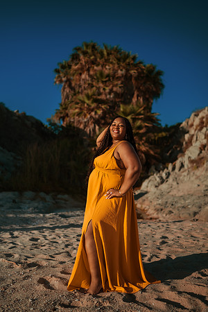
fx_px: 303
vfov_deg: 54.4
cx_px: 104
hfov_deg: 37.9
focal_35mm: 35
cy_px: 156
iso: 100
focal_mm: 35
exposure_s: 1/4000
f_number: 1.8
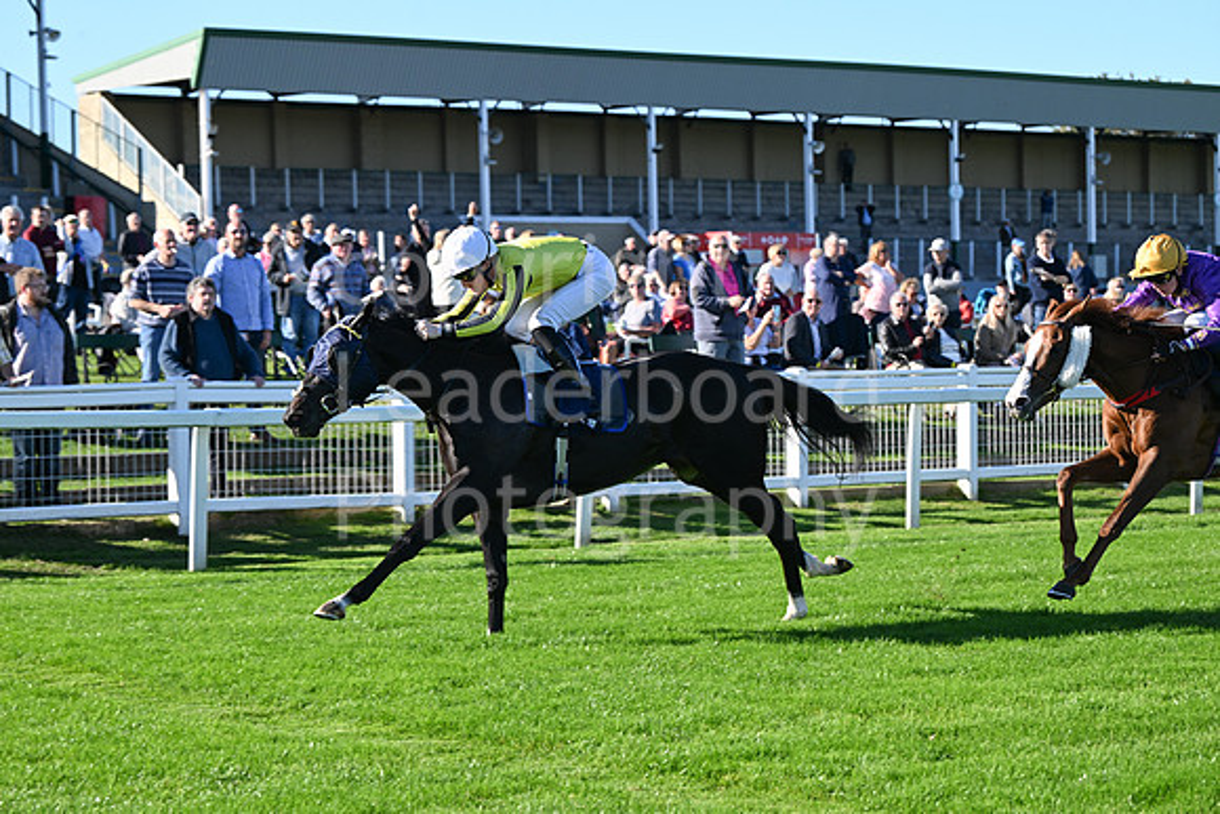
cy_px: 407
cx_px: 610
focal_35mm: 95
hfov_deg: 21.5
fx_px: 3220
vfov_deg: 14.4
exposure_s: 1/1250
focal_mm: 95
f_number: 5.6
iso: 400
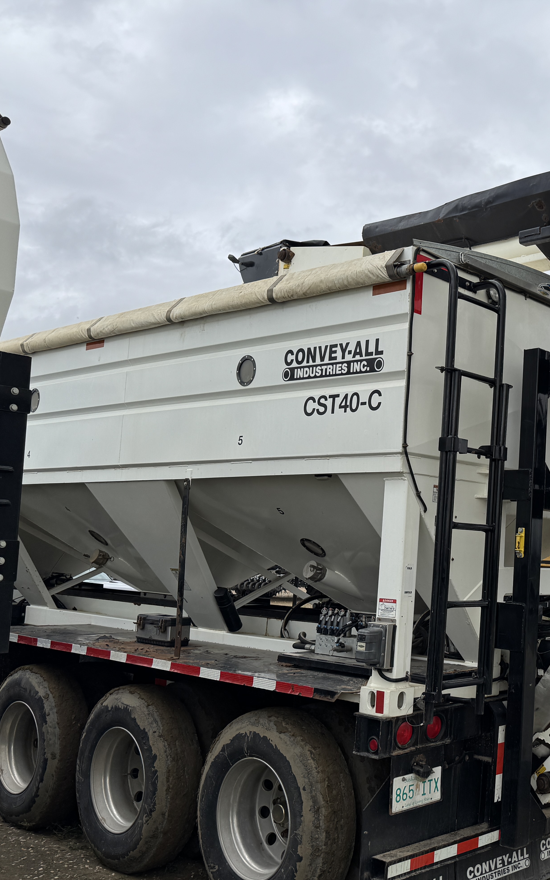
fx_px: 887
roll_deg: -1.3
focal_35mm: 37
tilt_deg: +6.2
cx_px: 559
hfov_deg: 31.6
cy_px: 475
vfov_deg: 52.7
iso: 80
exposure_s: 1/4950
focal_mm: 6.76
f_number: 1.78
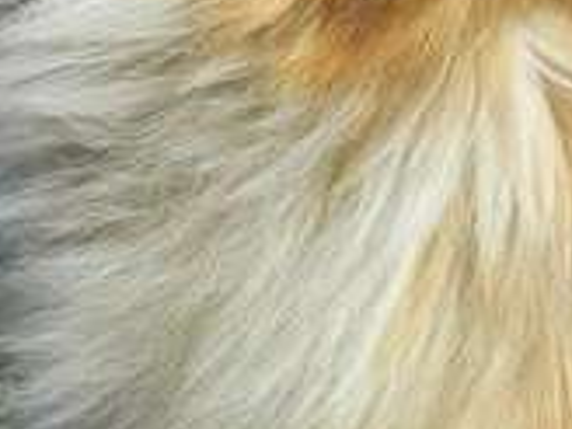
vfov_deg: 3.6
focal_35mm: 411
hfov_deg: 4.8
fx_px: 6791
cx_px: 1057
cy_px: -181
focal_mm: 15.1
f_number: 4.2
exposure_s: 1/640
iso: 80
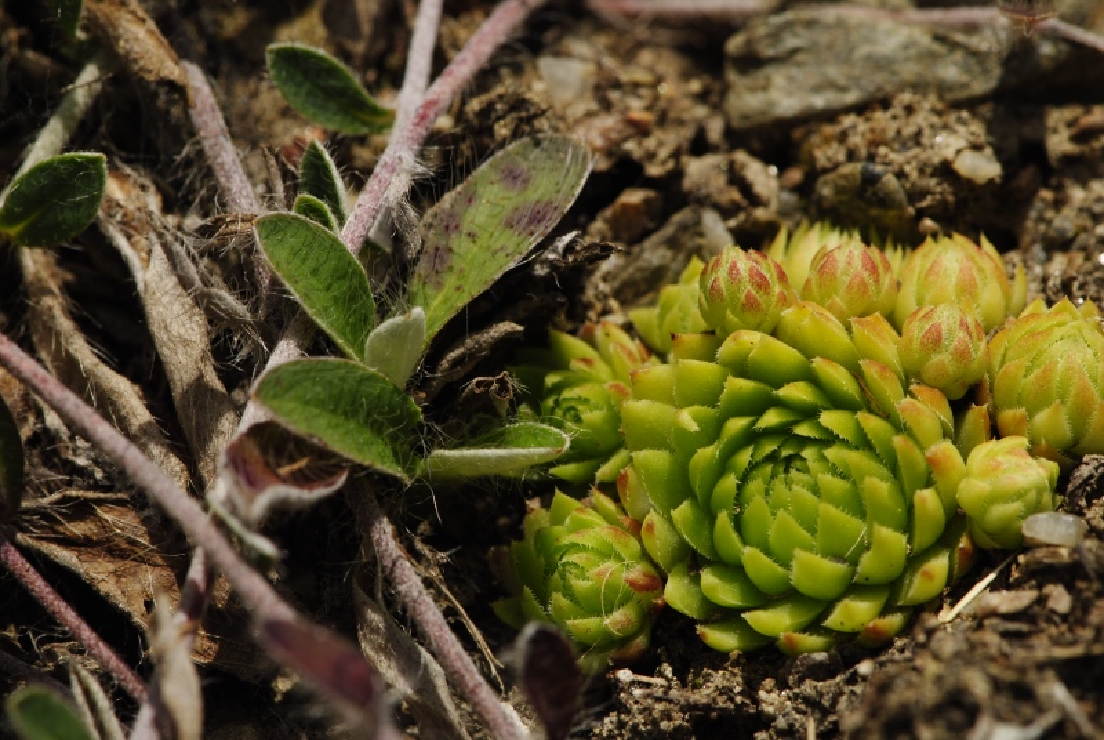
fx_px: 3916
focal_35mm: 128
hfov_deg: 16.0
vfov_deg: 10.8
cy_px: 370
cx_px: 552
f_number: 10
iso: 100
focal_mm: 85
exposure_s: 1/320
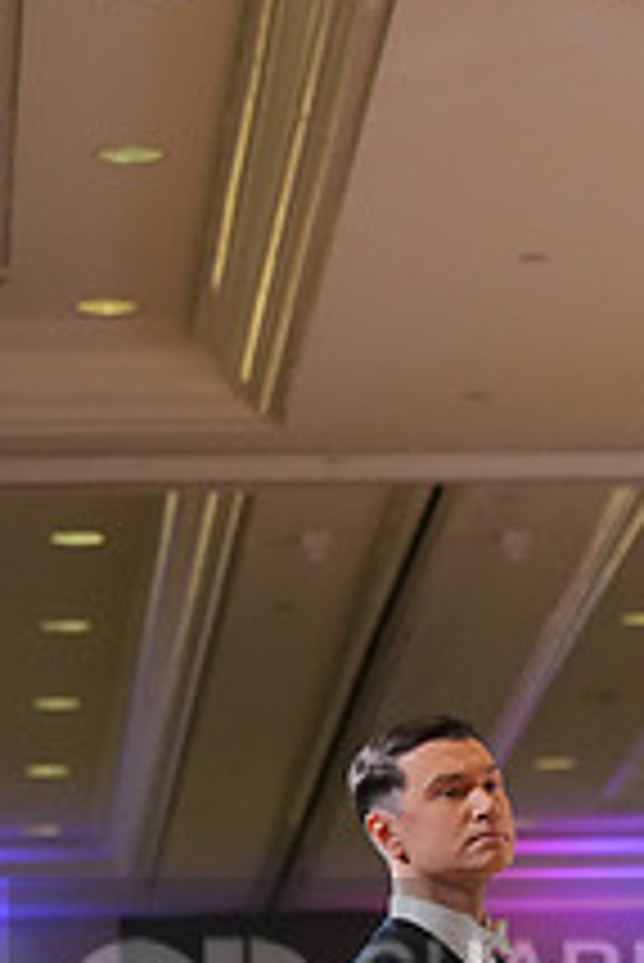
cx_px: 633
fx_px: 7608
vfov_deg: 7.2
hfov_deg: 4.8
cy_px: 1030
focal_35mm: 284
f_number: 4
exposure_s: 1/400
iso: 3200
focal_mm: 105
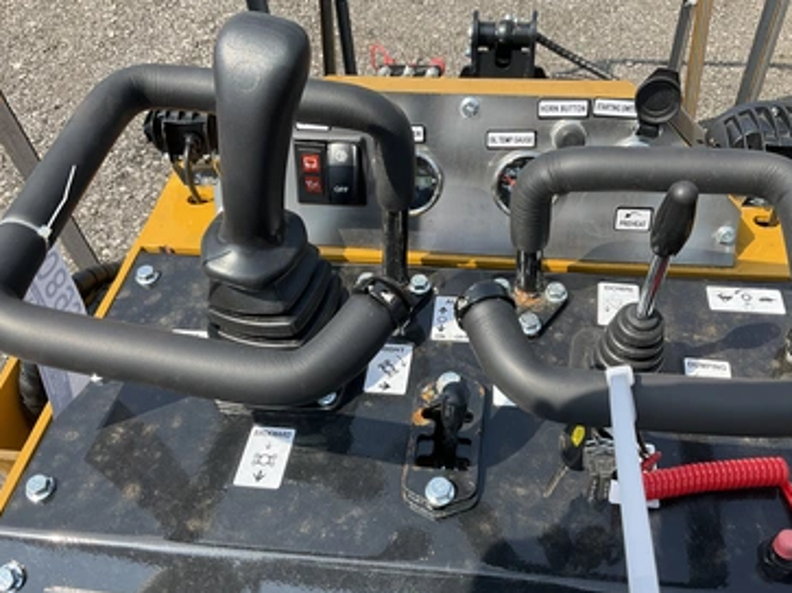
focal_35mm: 32
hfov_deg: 56.8
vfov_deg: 44.1
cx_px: 419
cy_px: 320
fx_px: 732
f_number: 1.8
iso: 25
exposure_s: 1/883
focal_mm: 3
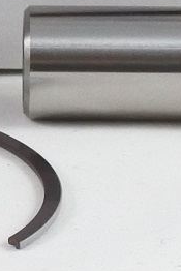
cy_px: -118
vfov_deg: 6.3
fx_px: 2417
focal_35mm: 321
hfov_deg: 4.2
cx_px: -144
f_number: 4.2
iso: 500
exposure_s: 1/125
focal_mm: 15.7
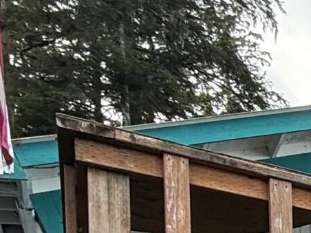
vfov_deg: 12.7
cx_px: 660
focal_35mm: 93
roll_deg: +0.0
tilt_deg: +0.0
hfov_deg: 15.6
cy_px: 541
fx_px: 836
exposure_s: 1/99
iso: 50
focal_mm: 2.22
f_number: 2.2
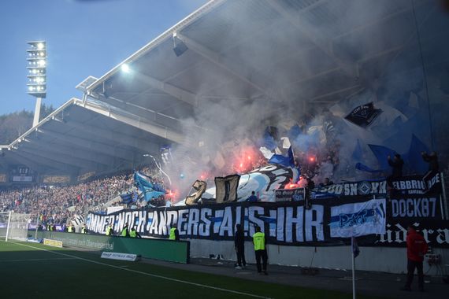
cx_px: 224
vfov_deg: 47.9
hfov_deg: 67.4
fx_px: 337
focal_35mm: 27
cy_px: 150
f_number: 5.6
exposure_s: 1/1600
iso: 400
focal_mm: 18
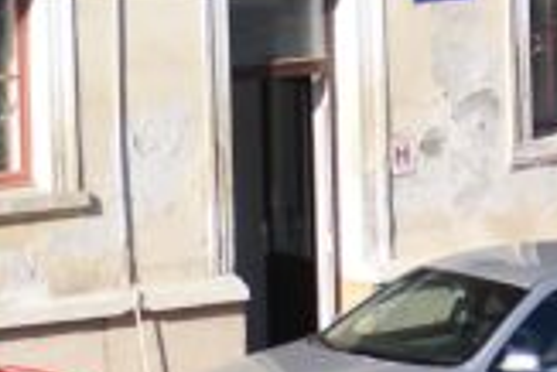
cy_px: 650
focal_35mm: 515
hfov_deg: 4.0
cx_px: 267
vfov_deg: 2.7
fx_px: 7975
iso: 100
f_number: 6.3
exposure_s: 1/250
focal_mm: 70
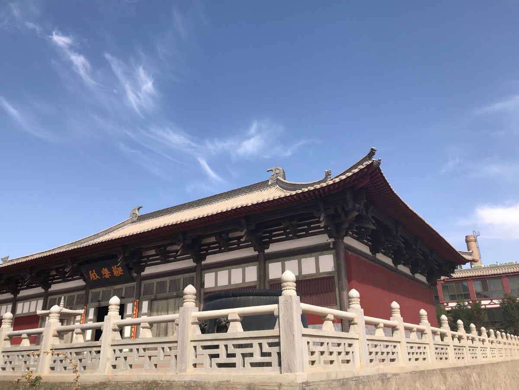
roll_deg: +1.3
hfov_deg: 63.4
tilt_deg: +21.3
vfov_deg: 49.7
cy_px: 195
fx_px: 420
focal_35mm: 28
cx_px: 260
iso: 20
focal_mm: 3.99
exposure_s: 1/2519
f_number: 1.8
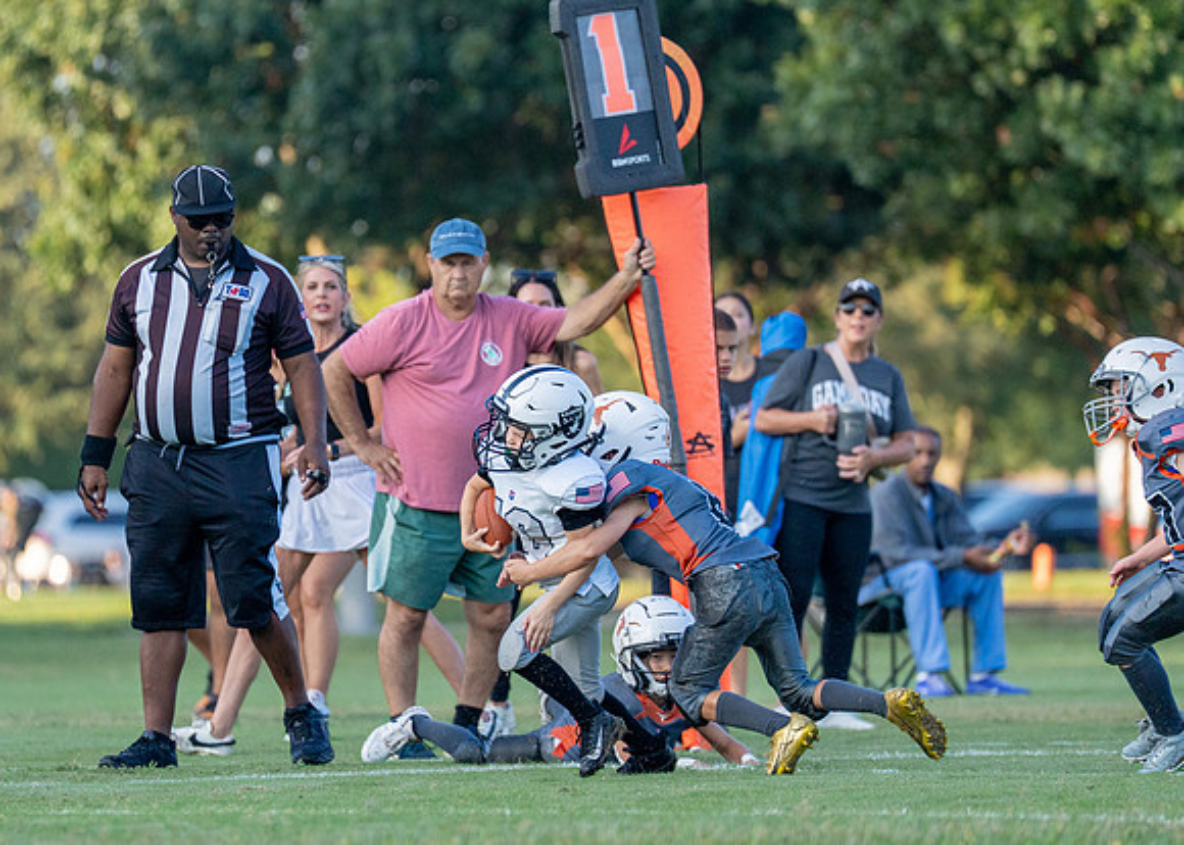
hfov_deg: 5.9
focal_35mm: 343
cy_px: 424
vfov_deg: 4.2
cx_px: 514
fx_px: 11517
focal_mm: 200
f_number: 2.8
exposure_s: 1/3200
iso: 320
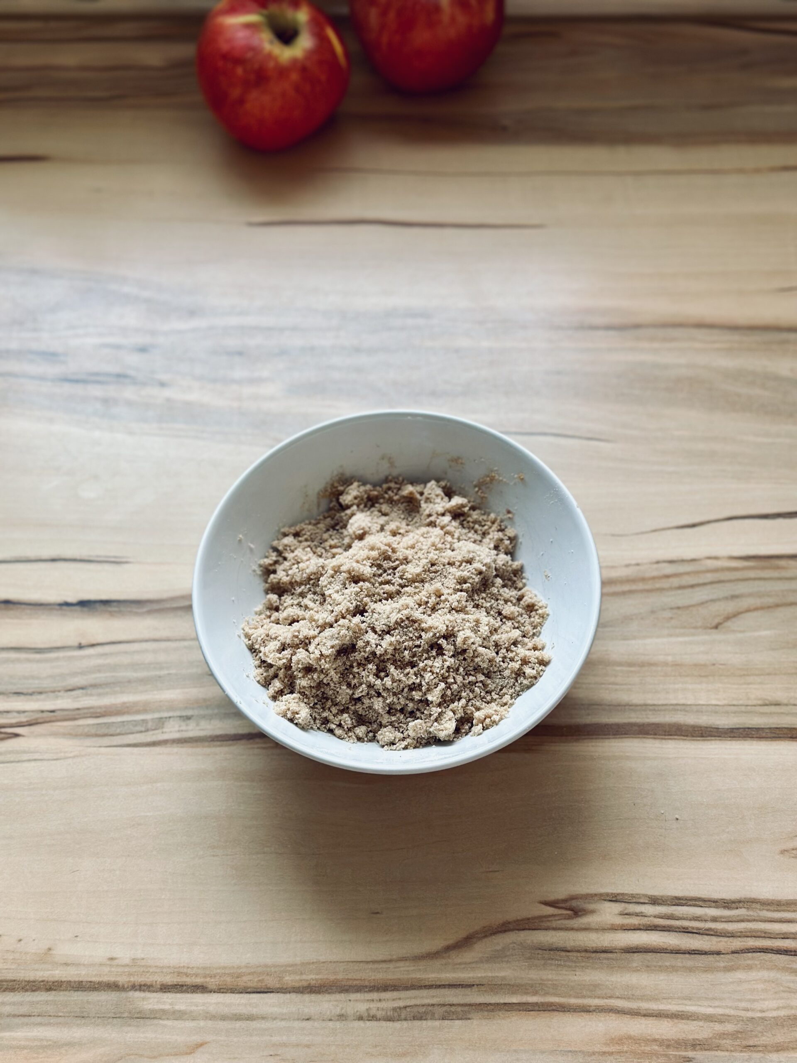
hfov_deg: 30.3
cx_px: 398
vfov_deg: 39.7
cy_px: 532
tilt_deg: -60.3
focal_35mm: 48
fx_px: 1474
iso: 125
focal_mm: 6.86
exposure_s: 1/172
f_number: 1.78
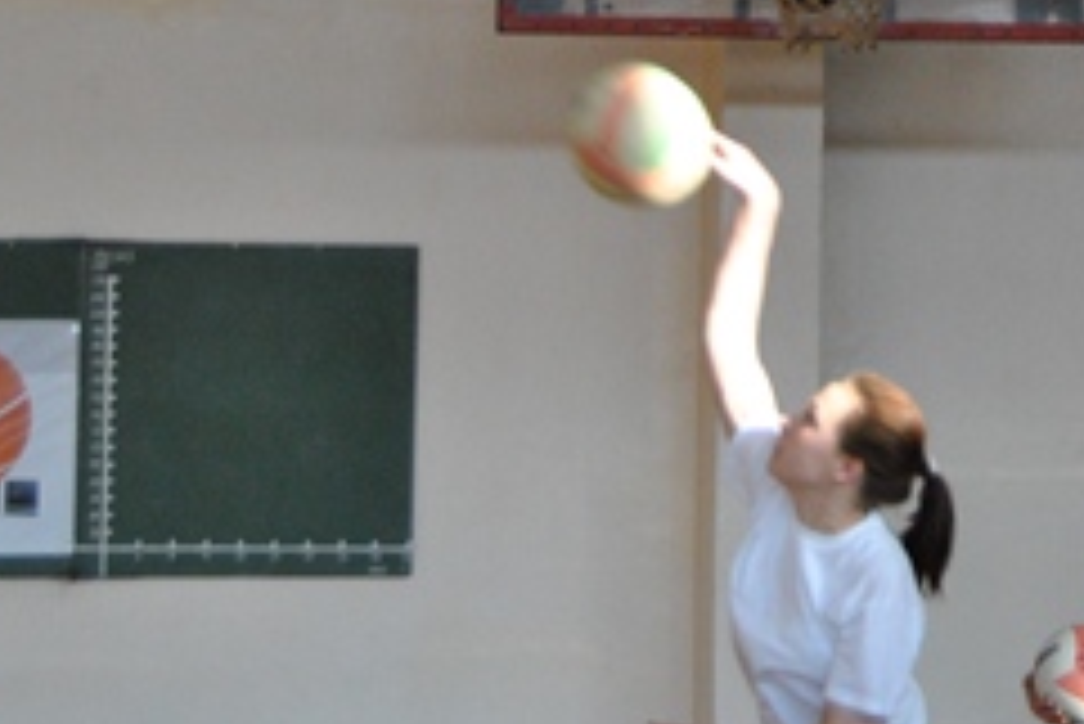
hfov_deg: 14.5
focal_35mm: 139
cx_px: 1084
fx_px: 4198
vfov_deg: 9.7
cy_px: -166
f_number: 4.5
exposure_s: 1/250
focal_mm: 35
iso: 800
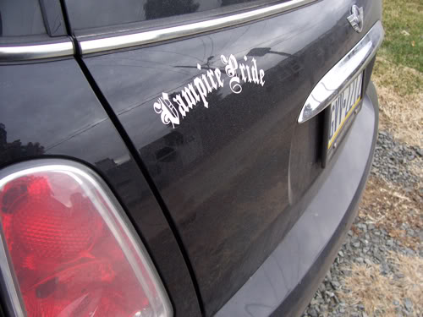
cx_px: 212
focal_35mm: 34
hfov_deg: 54.0
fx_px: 415
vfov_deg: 41.8
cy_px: 158
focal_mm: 5.6
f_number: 2.7
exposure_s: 1/250
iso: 80
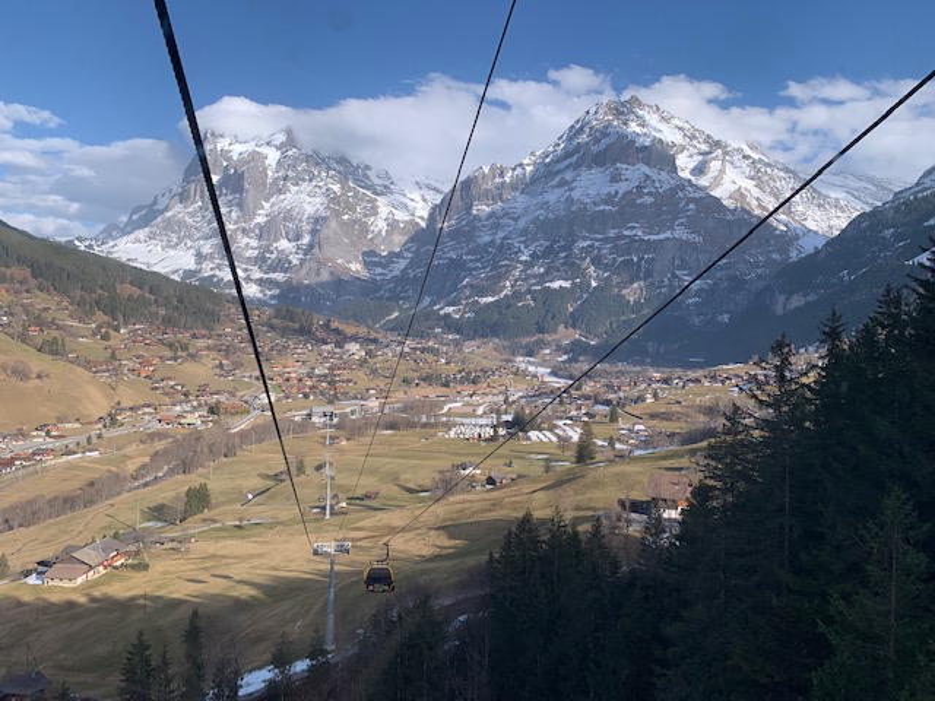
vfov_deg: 53.1
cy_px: 350
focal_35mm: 26
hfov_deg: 67.3
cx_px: 468
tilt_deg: -2.3
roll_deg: -1.3
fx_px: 702
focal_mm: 4.25
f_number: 1.8
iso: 25
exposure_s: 1/954
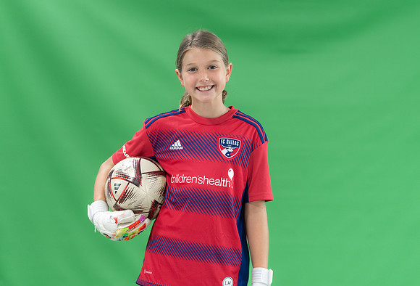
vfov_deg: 9.4
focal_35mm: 149
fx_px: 1744
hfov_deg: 13.7
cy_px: 132
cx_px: 207
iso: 1000
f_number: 2.8
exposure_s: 1/250
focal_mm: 136
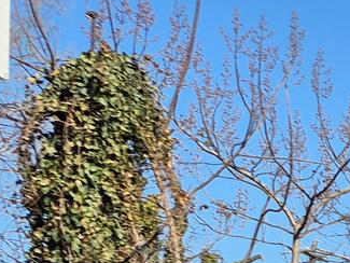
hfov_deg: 9.9
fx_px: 1467
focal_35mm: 145
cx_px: 1076
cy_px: 535
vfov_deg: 9.5
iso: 25
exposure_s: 1/1692
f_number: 1.8
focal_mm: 5.4
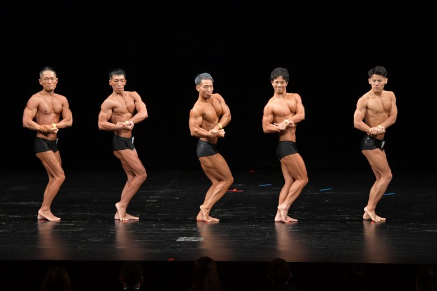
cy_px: 146
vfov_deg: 7.9
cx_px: 218
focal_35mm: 174
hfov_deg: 11.8
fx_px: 2111
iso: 2500
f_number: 5.6
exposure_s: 1/400
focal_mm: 116
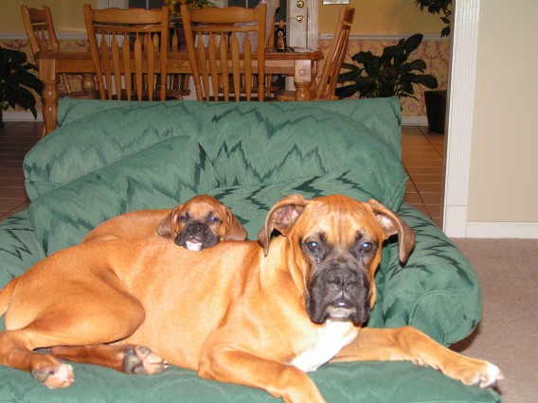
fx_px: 870
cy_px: 202
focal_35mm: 56
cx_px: 269
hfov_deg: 34.3
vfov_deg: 26.1
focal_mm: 9.4
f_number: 3.2
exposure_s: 1/60
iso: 200
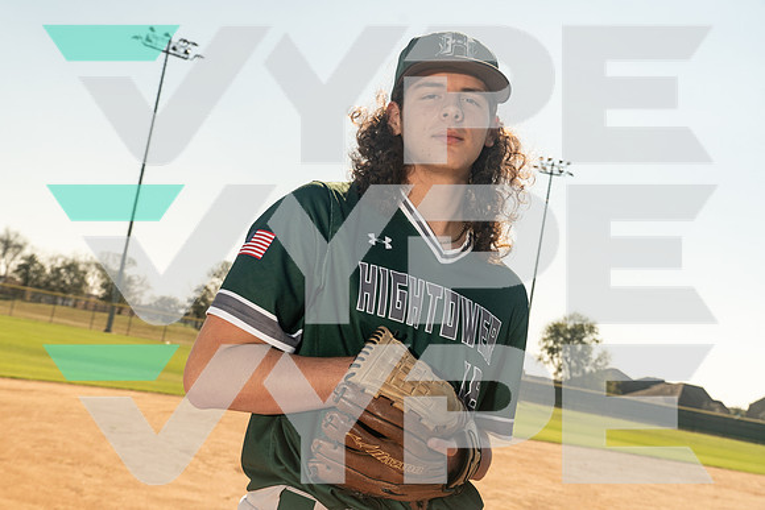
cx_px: 382
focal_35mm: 40
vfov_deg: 33.4
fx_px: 850
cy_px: 255
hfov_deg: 48.4
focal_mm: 40
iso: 500
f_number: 7.1
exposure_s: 1/200
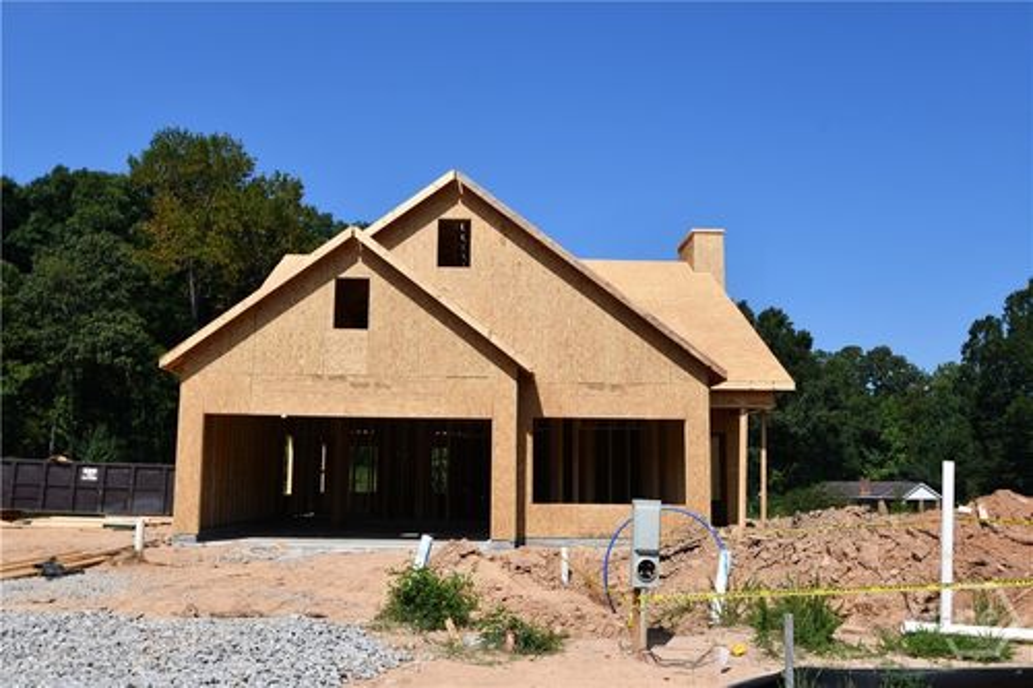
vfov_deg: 42.3
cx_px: 516
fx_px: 889
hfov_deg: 60.3
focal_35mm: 31
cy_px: 344
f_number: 9
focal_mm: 21
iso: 100
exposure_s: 1/320
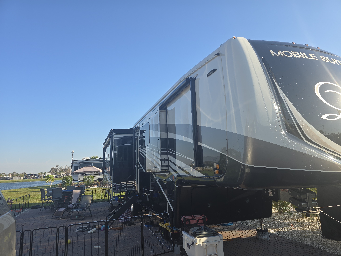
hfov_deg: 73.9
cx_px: 170
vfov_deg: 58.9
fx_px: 227
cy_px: 128
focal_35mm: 23
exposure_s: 1/424
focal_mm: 6.3
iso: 12
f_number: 1.7
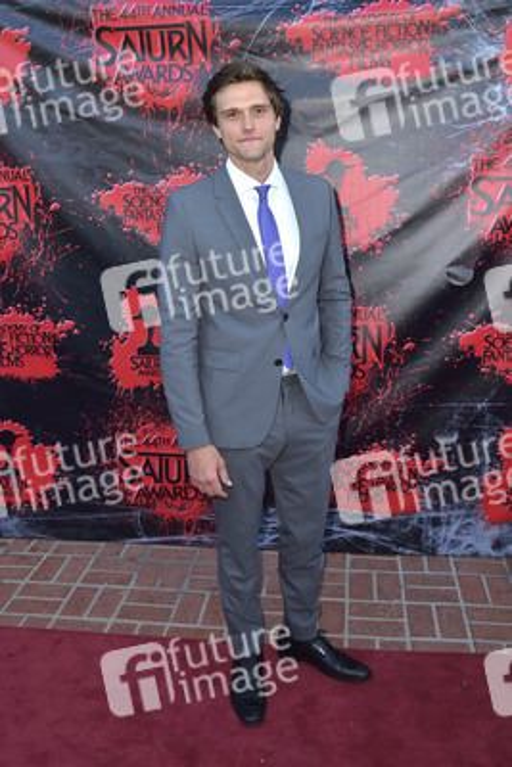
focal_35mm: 31
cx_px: 256
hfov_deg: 42.4
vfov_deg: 60.3
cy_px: 384
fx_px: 661
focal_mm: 31
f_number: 6.3
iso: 250
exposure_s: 1/250
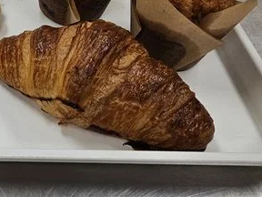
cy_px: 53
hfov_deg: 27.0
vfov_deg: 22.7
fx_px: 484
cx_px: -47
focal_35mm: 64
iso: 50
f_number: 1.8
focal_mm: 5.4
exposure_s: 1/120
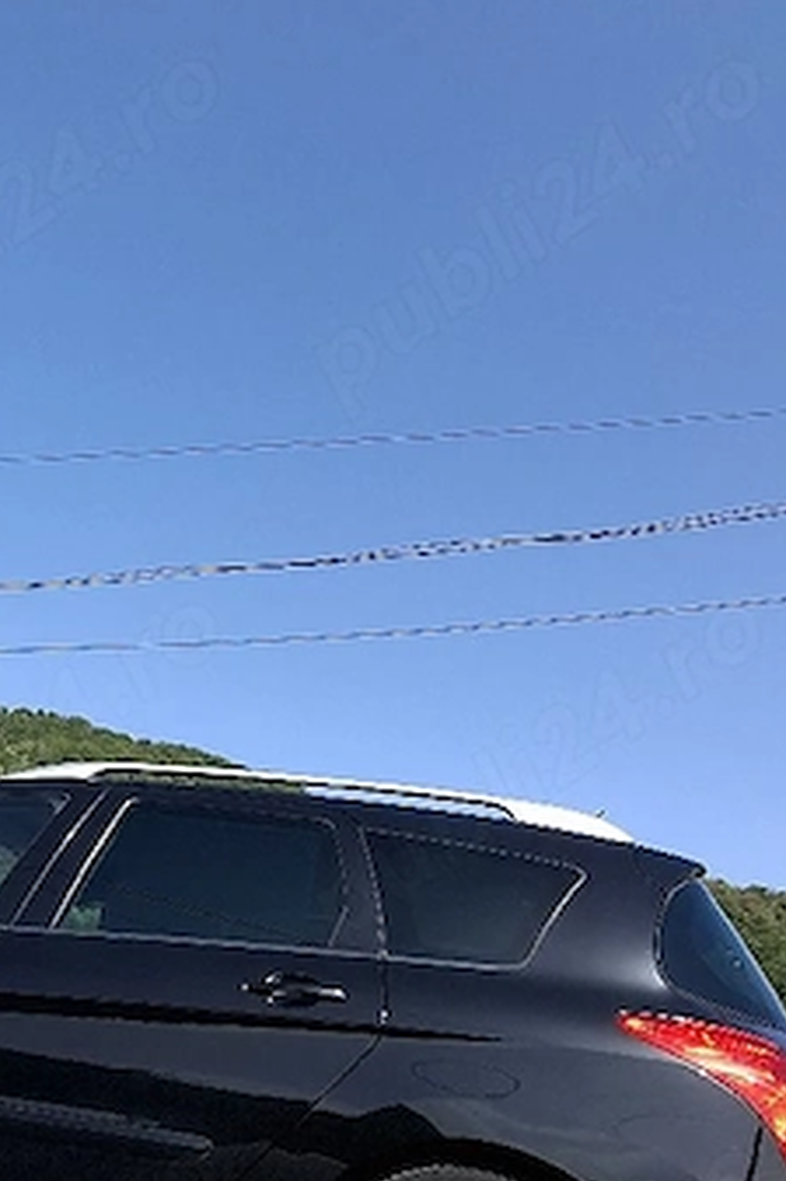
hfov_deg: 39.1
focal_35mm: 32
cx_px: 133
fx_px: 1049
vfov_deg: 56.5
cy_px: 853
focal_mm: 1.74
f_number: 2.2
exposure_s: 1/588
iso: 40
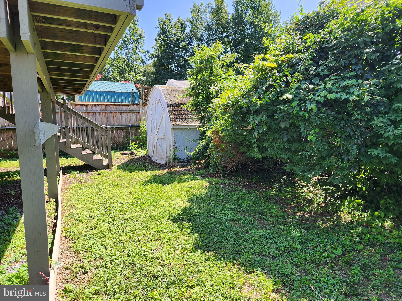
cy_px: 150
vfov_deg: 58.9
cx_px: 201
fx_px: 267
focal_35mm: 23
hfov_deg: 73.9
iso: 20
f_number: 1.8
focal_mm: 5.4
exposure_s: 1/388
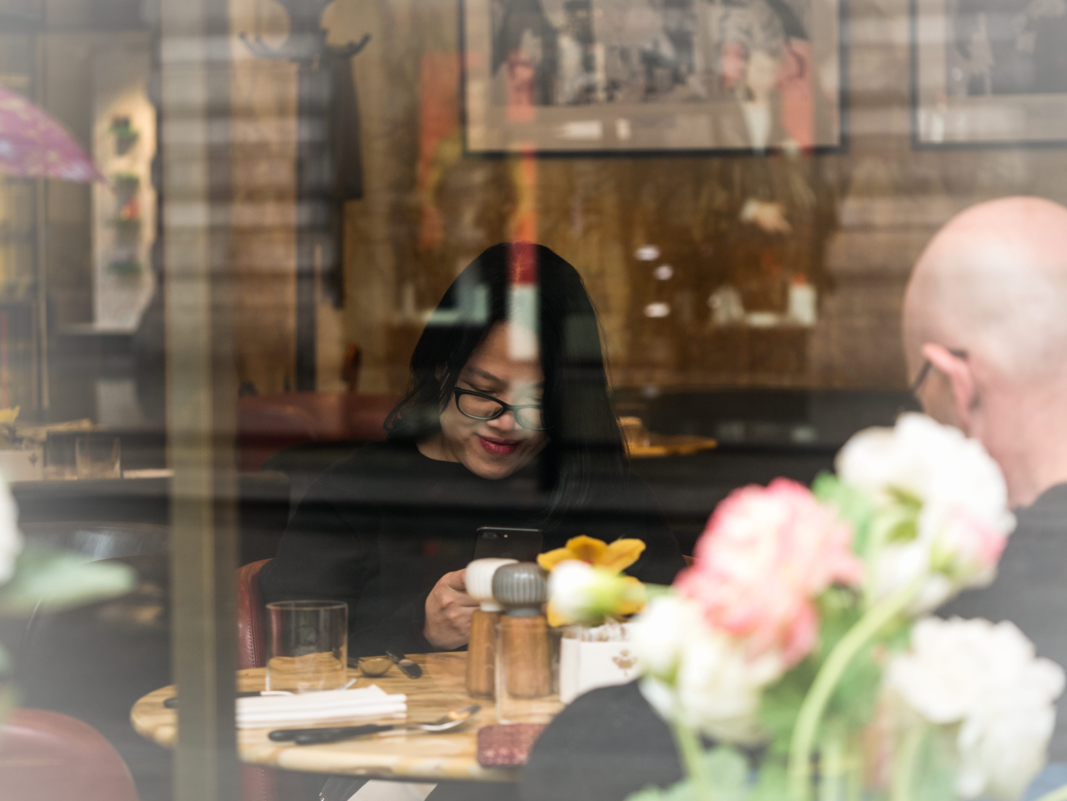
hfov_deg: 16.3
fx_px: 3731
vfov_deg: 12.3
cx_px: 533
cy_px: 400
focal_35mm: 121
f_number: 2.8
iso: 400
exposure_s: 1/60
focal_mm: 60
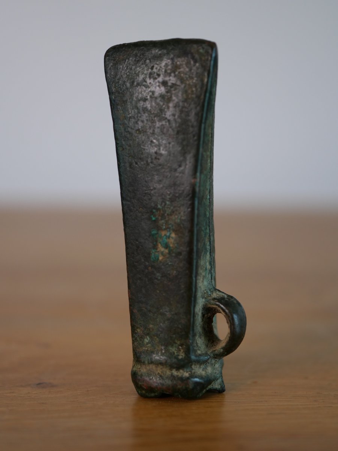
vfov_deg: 32.2
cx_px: 169
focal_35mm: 60
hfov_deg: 24.4
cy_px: 226
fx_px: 781
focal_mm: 30
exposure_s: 1/60
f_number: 2.8
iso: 500
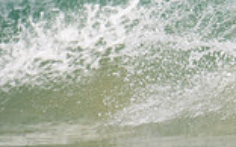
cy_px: 5
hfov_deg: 0.7
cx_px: 410
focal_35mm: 3039
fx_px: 19518
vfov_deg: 0.4
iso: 800
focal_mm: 800
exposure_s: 1/2000
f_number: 11
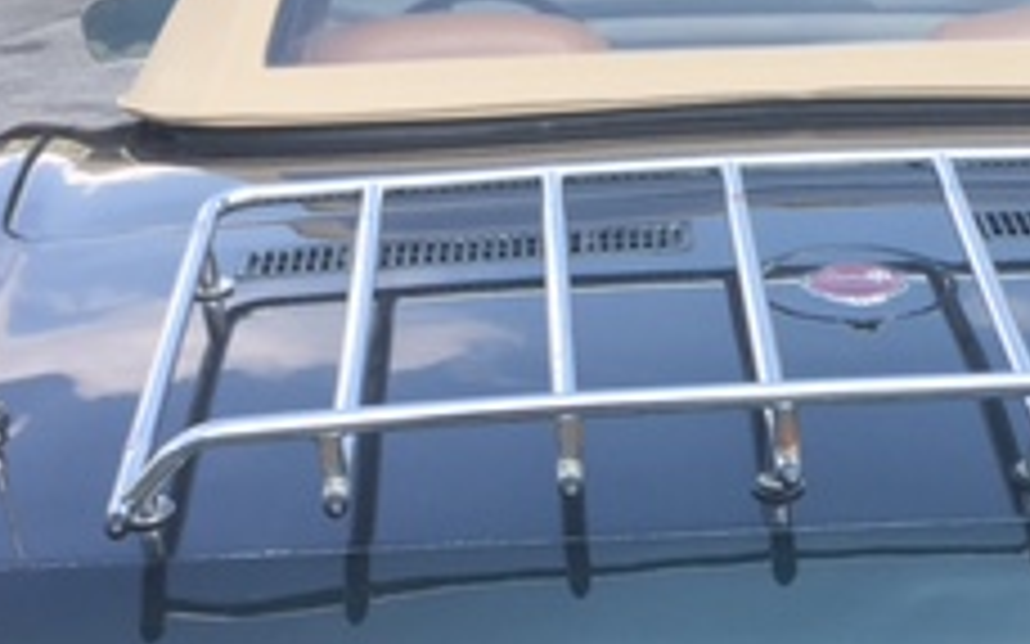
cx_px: 801
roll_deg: -1.3
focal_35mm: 86
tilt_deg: -19.3
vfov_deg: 15.0
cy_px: 617
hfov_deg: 23.8
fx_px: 2413
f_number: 2.2
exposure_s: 1/513
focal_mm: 4.15
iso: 25
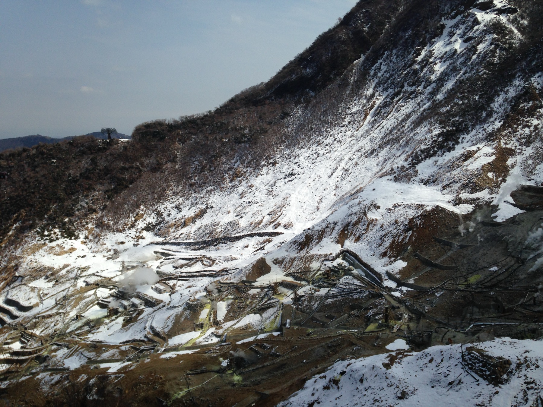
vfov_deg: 42.9
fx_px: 518
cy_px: 204
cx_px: 272
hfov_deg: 55.4
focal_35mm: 33
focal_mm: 4.12
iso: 50
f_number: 2.4
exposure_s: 1/3876
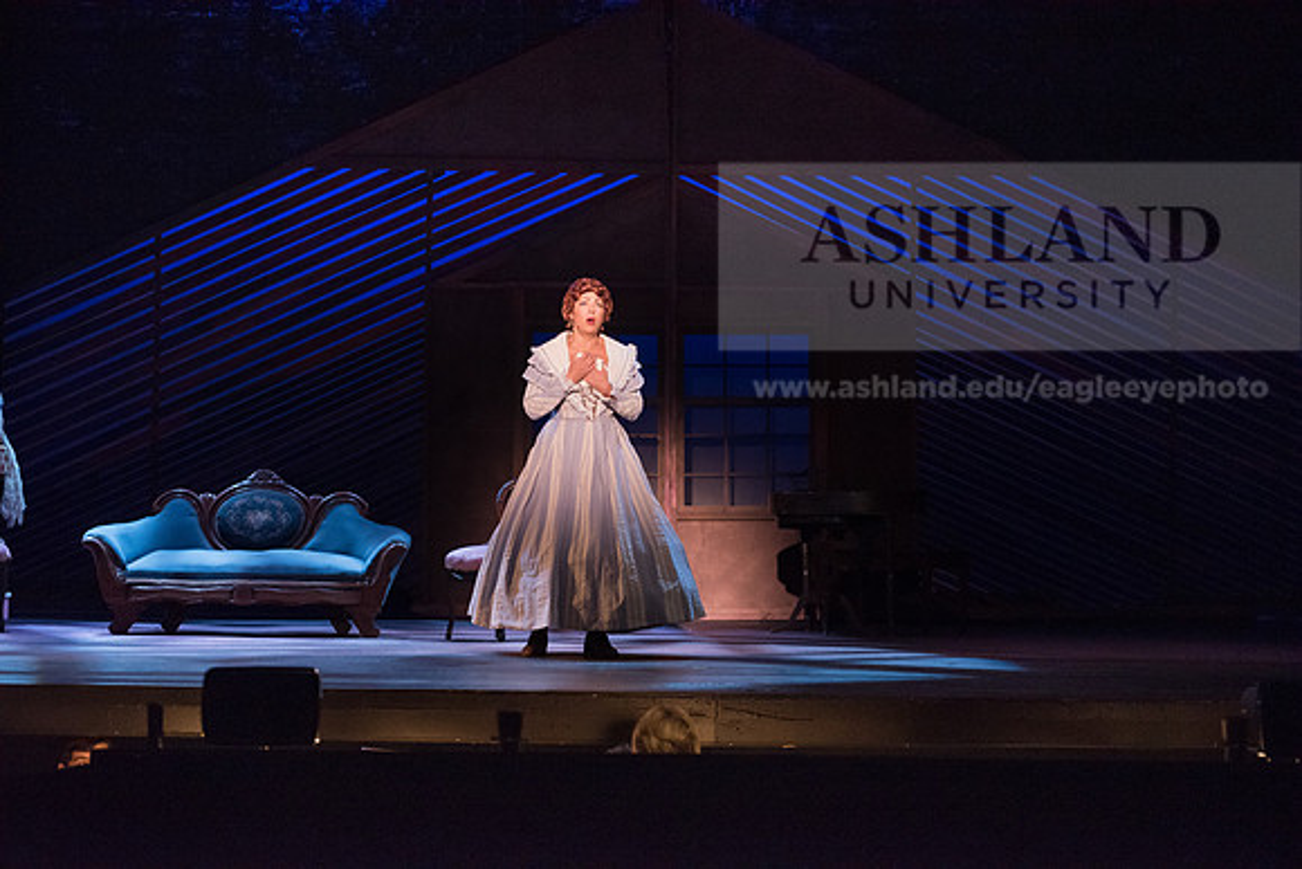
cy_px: 434
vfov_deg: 19.5
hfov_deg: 28.8
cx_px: 651
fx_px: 2532
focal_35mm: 70
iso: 4000
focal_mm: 70
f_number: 3.2
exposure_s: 1/160
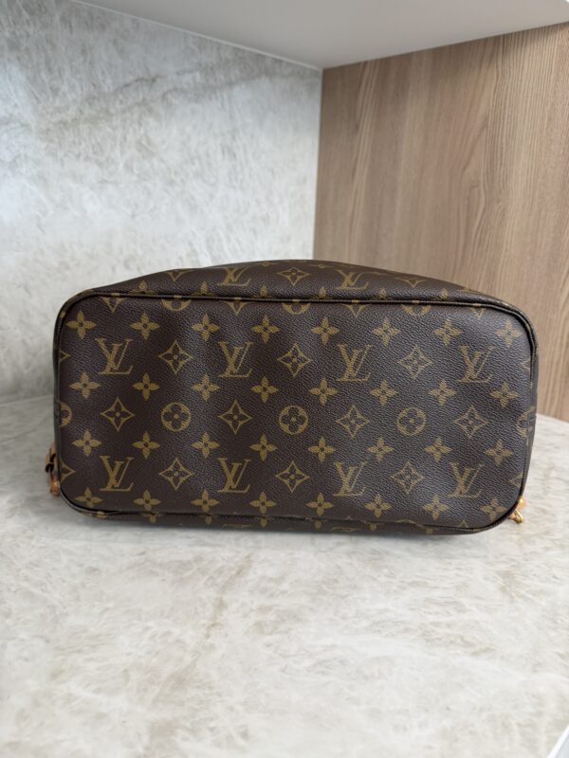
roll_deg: -3.4
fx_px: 526
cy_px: 379
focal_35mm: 24
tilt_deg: -16.5
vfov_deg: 71.6
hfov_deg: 56.8
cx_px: 284
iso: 125
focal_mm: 6.76
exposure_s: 1/120
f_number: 1.78
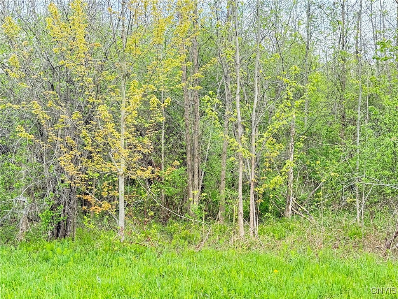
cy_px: 150
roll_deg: +0.1
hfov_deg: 39.7
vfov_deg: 30.3
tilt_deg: +3.2
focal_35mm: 48
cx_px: 199
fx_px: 552
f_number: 1.78
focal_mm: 6.76
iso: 100
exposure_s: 1/509
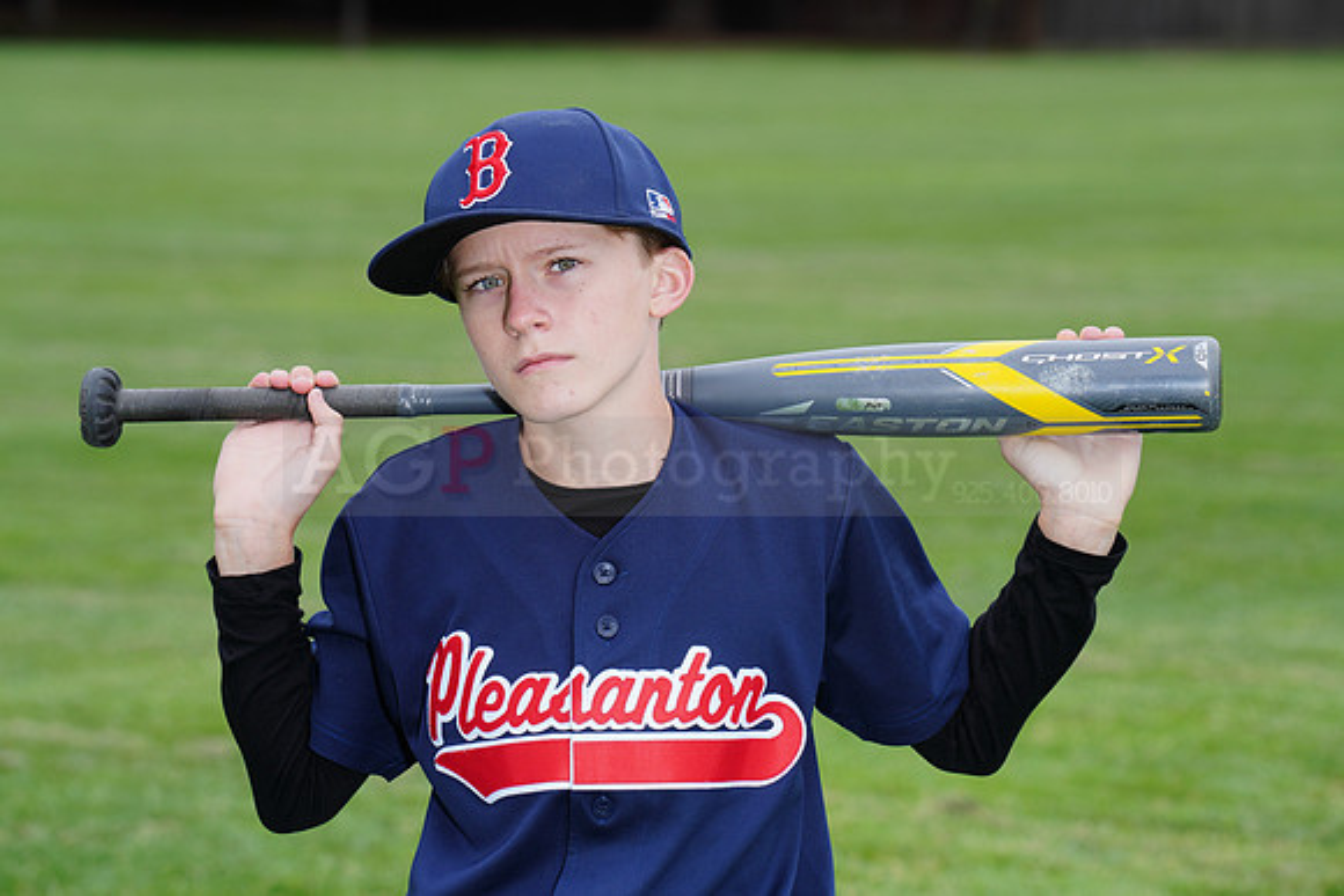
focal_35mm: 182
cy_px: 448
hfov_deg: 11.3
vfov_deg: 7.5
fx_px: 6796
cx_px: 672
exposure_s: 1/250
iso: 200
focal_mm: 182
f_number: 9
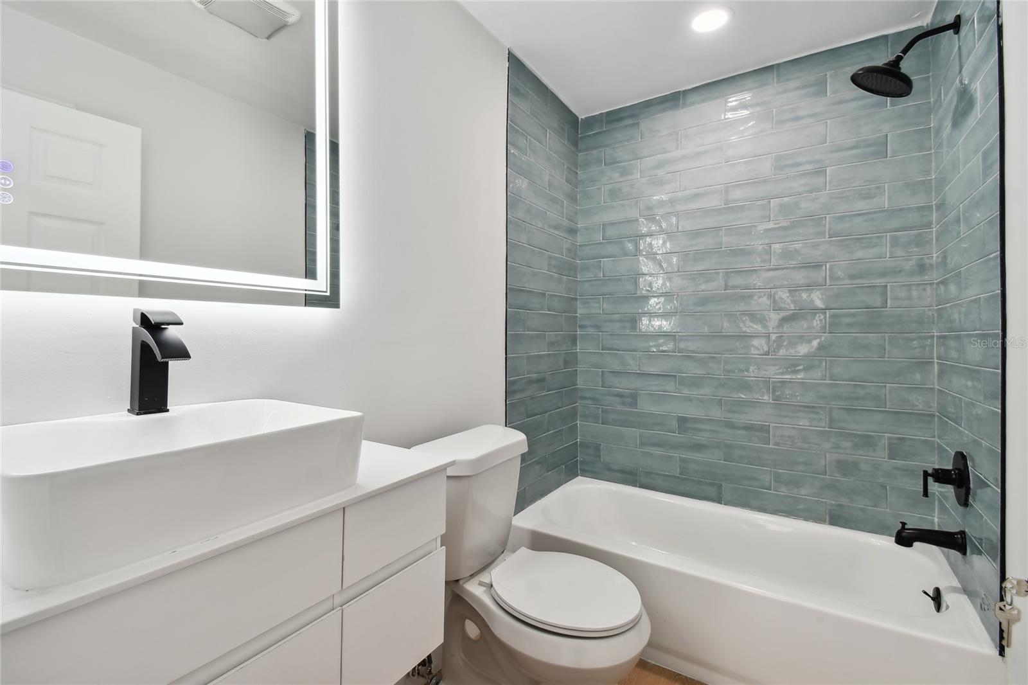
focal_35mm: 15
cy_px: 342
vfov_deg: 77.3
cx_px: 514
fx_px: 428
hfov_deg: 100.4
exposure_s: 1/15
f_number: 7.1
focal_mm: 10
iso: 100
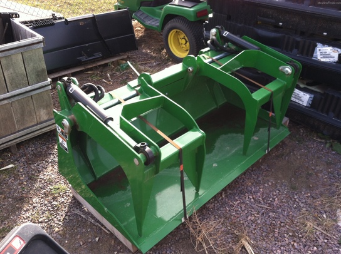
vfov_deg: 40.6
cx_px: 170
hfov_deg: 52.7
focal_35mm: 35
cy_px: 127
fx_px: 344
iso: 80
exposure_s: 1/135
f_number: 2.8
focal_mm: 3.85
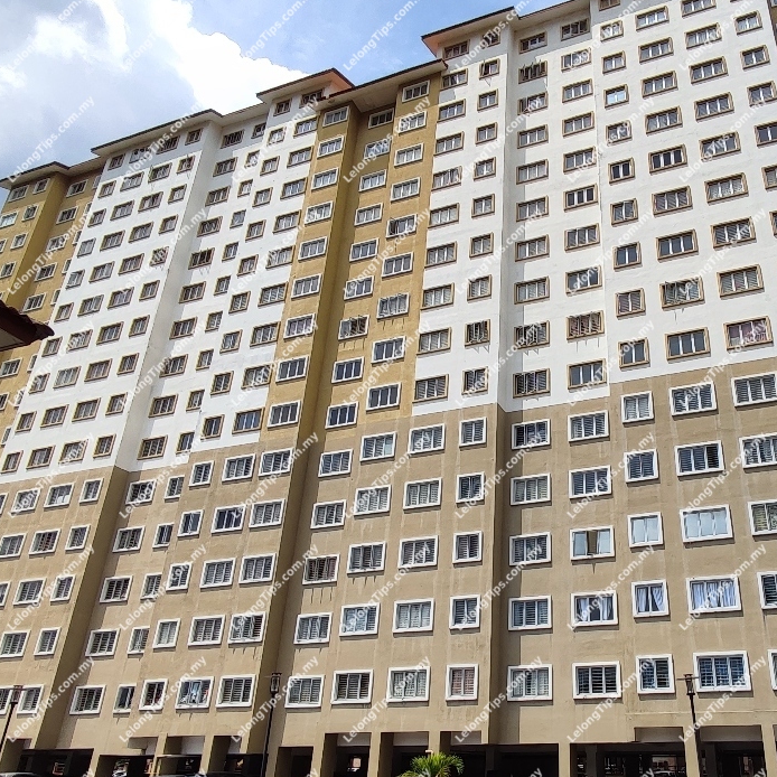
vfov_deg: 64.9
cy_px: 354
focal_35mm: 24
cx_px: 542
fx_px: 609
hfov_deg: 62.7
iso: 50
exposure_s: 1/1855
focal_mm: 1.65
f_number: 2.2
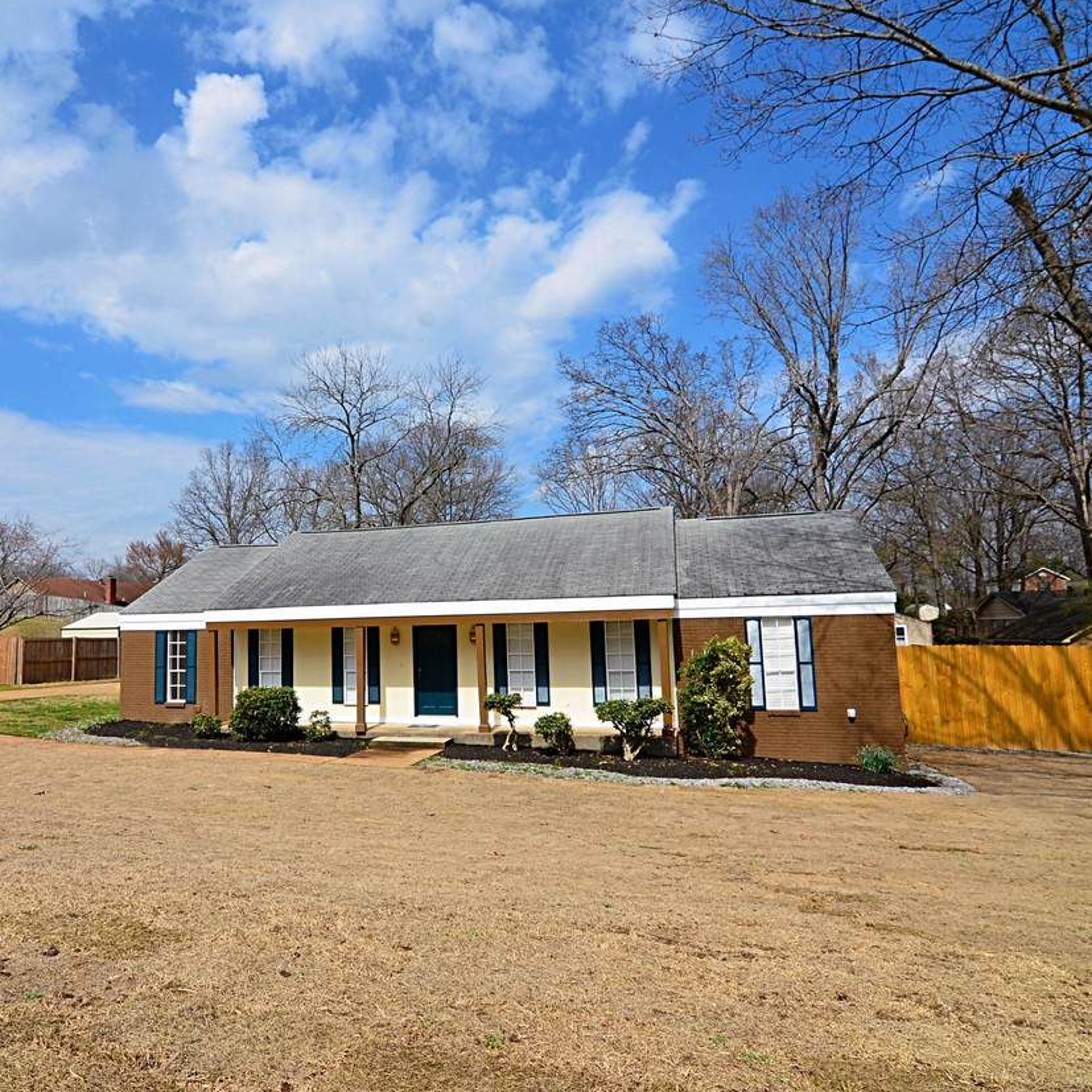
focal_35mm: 22
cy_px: 553
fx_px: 773
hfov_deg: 69.2
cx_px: 400
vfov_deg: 70.5
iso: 200
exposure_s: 1/400
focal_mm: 11
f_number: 11
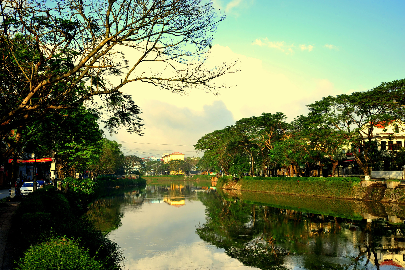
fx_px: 495
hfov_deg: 44.5
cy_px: 135
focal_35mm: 44
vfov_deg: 30.5
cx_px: 202
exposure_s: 1/100
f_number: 10
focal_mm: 44
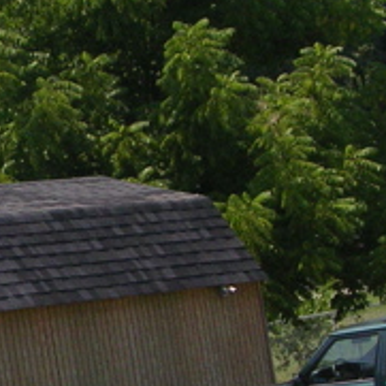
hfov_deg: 7.2
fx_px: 2990
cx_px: -235
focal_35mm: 237
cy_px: 377
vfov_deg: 7.4
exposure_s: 1/984
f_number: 3.9
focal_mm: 11.5
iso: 100
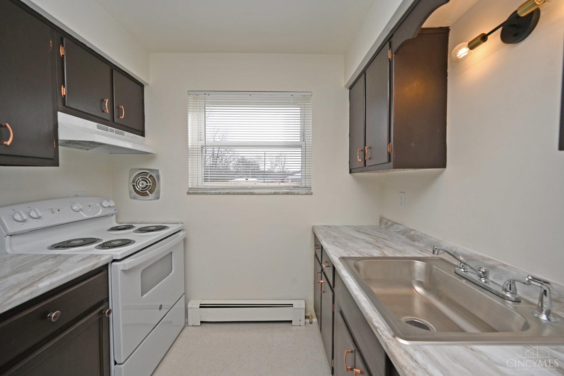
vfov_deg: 81.2
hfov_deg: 104.3
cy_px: 188
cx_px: 282
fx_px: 219
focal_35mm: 14
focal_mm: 14
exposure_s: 1/125
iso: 100
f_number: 5.6
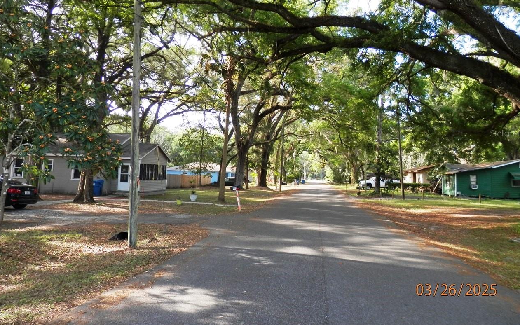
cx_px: 264
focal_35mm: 27
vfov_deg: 45.8
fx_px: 383
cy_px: 133
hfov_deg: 68.4
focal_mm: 4.5
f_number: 3
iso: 80
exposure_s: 1/80
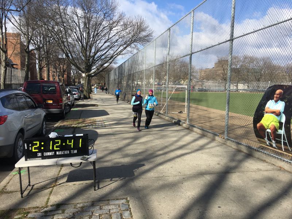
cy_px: 110
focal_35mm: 29
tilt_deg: -3.6
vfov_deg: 48.2
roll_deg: -1.7
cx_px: 146
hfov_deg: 61.7
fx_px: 245
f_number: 2.2
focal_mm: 4.15
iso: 25
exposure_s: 1/1374
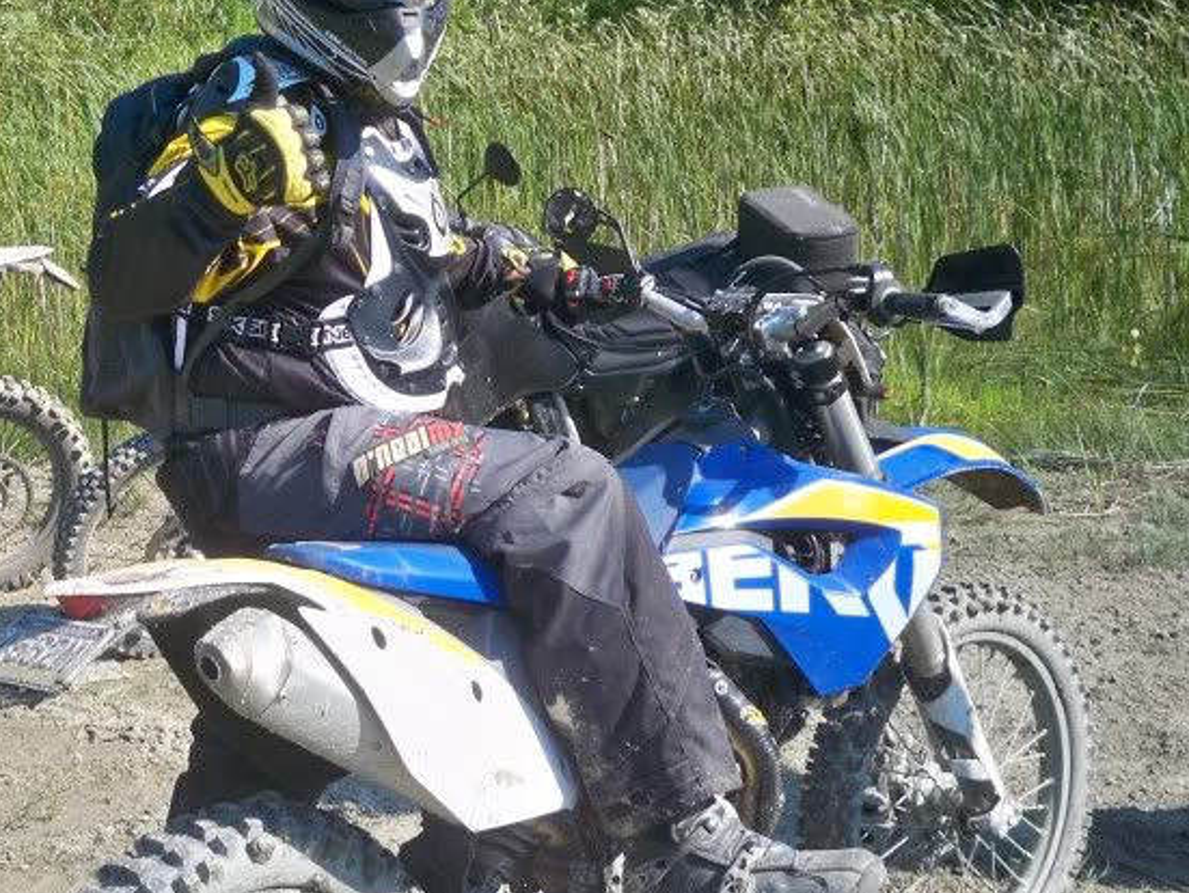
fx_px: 2234
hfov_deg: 28.8
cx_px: 153
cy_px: 410
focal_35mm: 65
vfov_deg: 22.6
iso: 80
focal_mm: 6.3
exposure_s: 1/640
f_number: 3.1
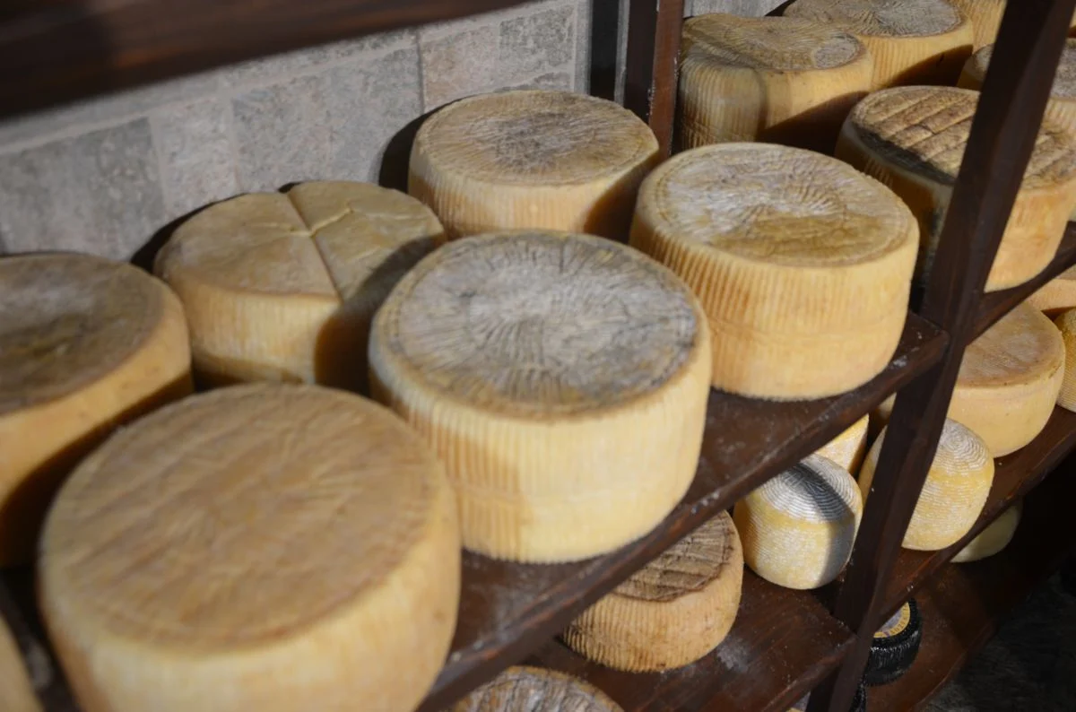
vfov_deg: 36.7
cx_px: 538
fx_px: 1073
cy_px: 356
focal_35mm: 36
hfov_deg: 53.2
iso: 500
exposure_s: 1/13
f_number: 3.8
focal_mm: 24
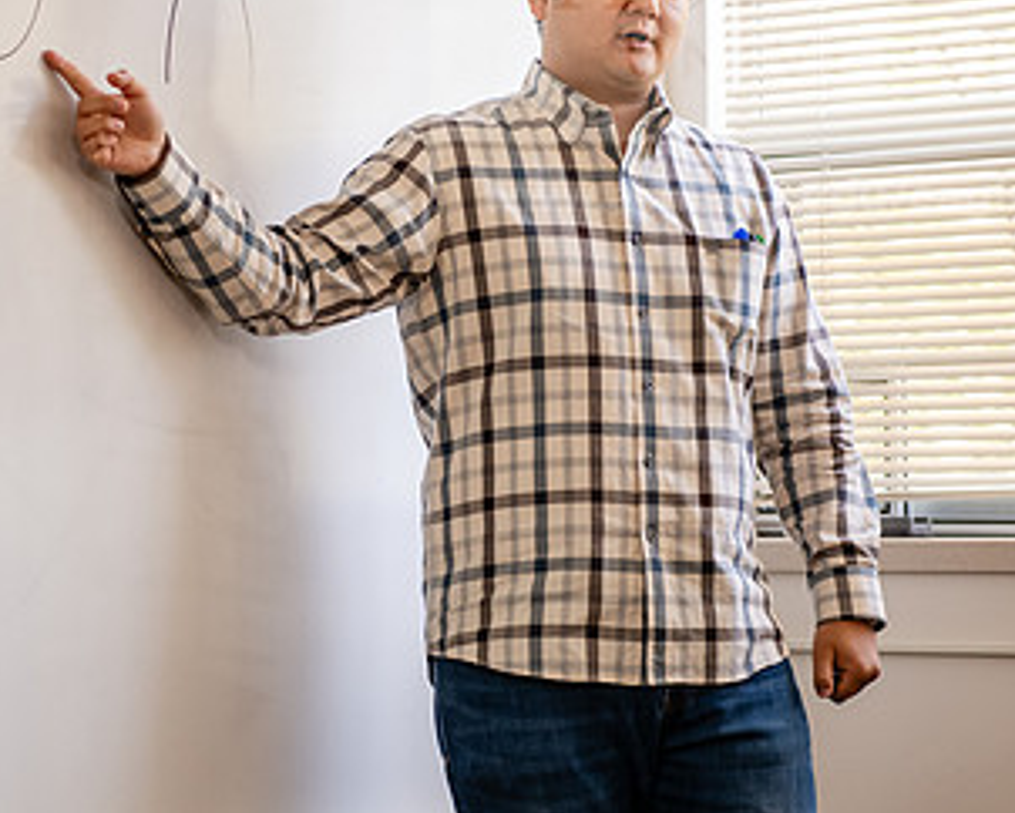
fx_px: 3787
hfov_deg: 15.2
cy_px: 267
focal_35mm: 126
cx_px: 329
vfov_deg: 12.2
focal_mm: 70
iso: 1250
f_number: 3.2
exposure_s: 1/200
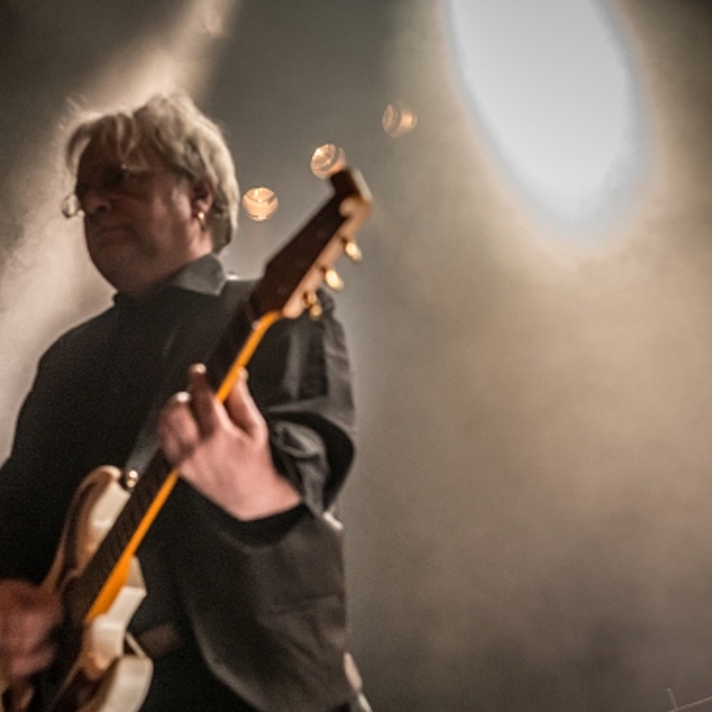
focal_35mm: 70
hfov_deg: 24.5
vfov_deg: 24.6
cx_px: 243
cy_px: 434
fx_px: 1629
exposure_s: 1/80
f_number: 2.8
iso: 2500
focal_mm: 42
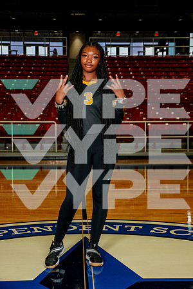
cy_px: 144
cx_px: 96
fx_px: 482
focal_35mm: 60
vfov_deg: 33.4
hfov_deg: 22.6
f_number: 7.1
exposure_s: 1/200
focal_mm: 60
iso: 800
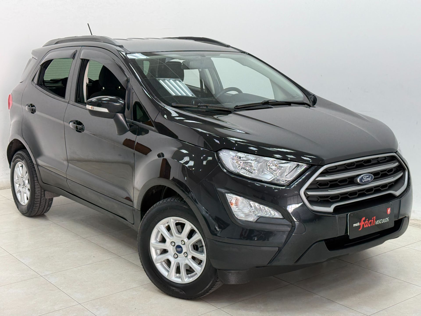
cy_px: 158
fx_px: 584
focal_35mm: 48
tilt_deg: -9.2
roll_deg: +0.9
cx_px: 210
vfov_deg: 30.3
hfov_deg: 39.7
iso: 200
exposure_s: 1/120
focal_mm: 6.76
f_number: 1.78
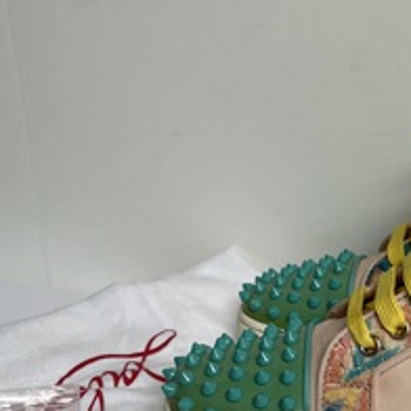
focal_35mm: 60
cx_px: 401
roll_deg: +0.0
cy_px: 359
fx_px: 806
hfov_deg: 27.2
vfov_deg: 27.7
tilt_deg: -24.0
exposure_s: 1/121
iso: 64
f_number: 1.6
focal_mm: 4.2
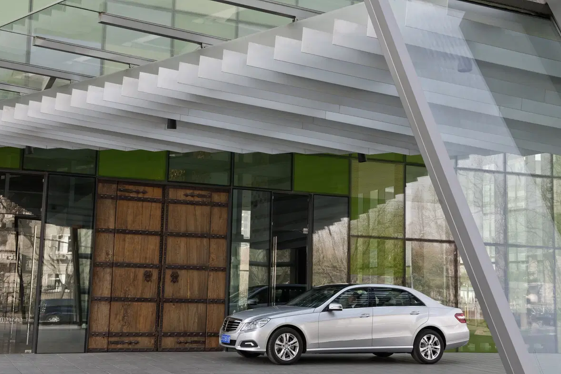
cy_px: 190
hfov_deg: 38.9
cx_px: 278
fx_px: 795
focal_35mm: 51
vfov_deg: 26.5
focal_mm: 50
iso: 100
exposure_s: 1/15
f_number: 11
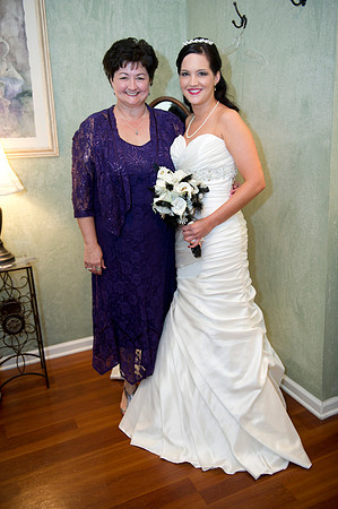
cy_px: 254
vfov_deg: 58.8
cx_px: 169
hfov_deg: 41.0
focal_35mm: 32
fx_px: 452
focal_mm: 32
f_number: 2.8
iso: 800
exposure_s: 1/100
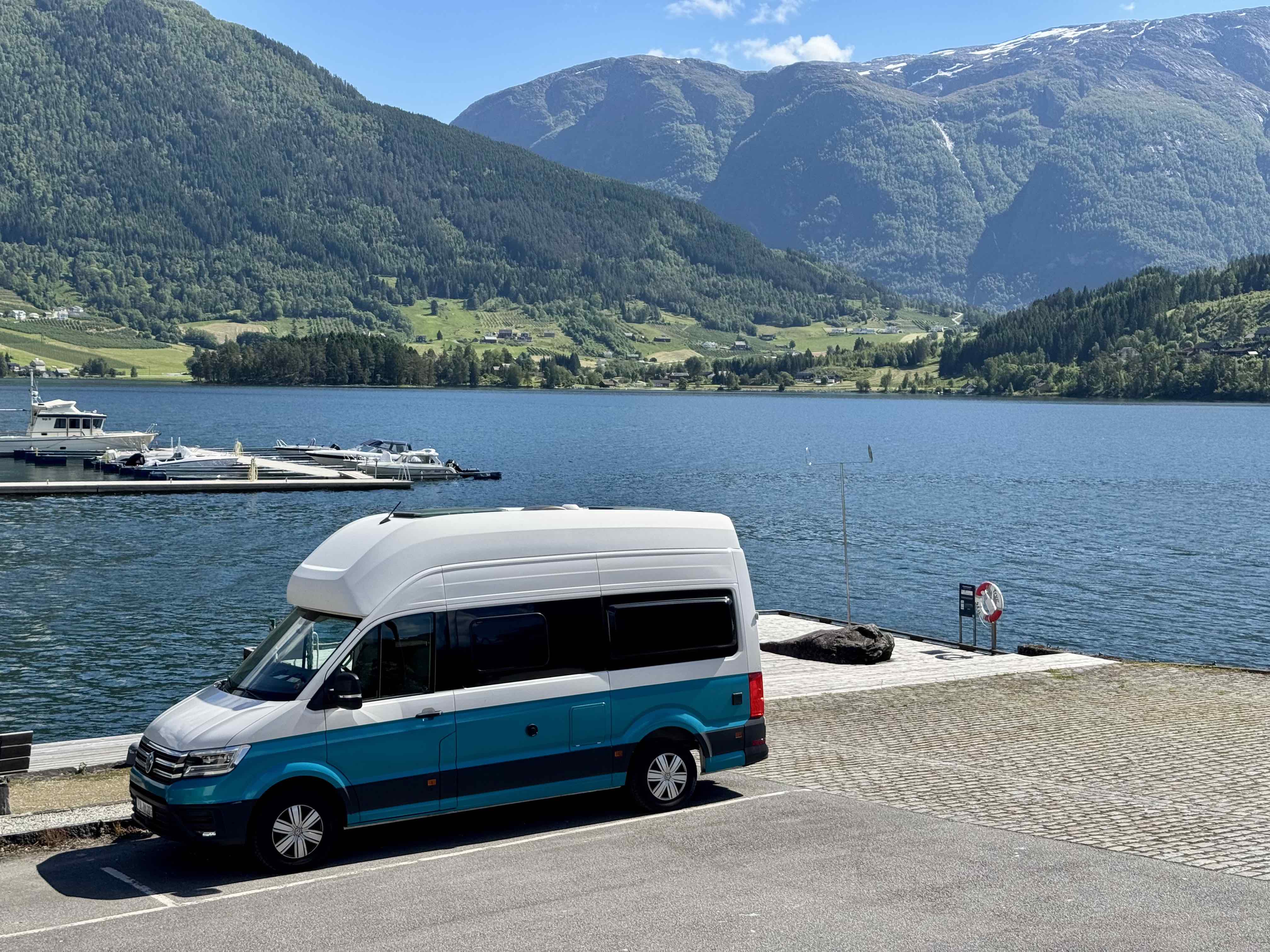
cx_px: 635
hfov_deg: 39.7
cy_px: 476
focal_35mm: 48
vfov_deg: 30.3
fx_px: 1761
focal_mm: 6.76
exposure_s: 1/4049
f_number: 1.78
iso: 64
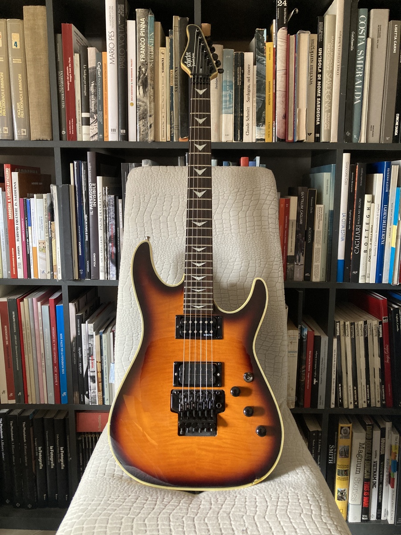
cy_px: 268
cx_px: 200
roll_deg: -0.1
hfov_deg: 49.7
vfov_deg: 63.4
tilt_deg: -8.2
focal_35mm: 28
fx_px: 432
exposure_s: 1/50
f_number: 1.8
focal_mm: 3.99
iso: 320
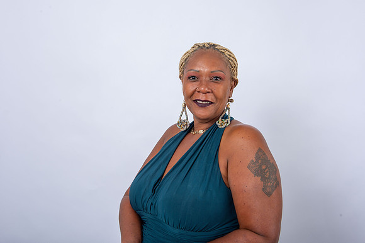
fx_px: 385
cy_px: 122
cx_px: 182
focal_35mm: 38
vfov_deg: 35.0
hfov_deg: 50.7
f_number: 9
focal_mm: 38
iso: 100
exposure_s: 1/250
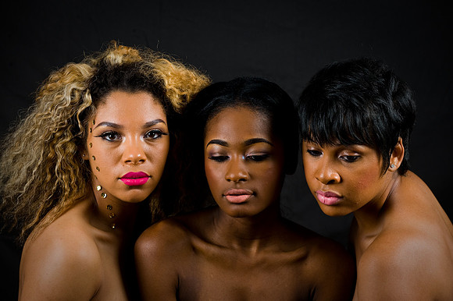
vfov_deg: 10.1
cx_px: 226
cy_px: 150
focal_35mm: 135
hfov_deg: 15.2
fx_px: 1698
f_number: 5.6
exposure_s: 1/125
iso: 200
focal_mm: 135
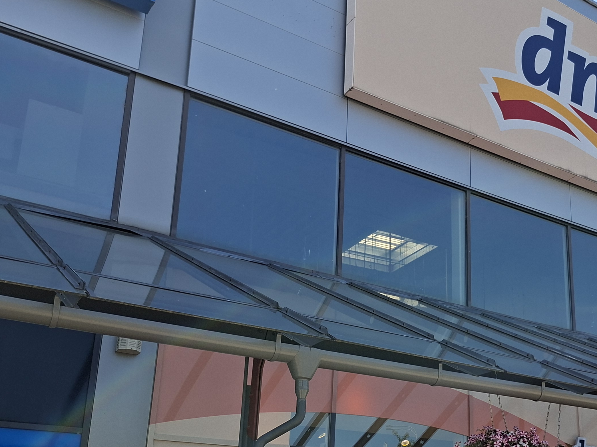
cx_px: 459
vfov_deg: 32.4
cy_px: 320
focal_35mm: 44
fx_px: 759
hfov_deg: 41.5
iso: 50
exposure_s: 1/943
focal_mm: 5.54
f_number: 1.8
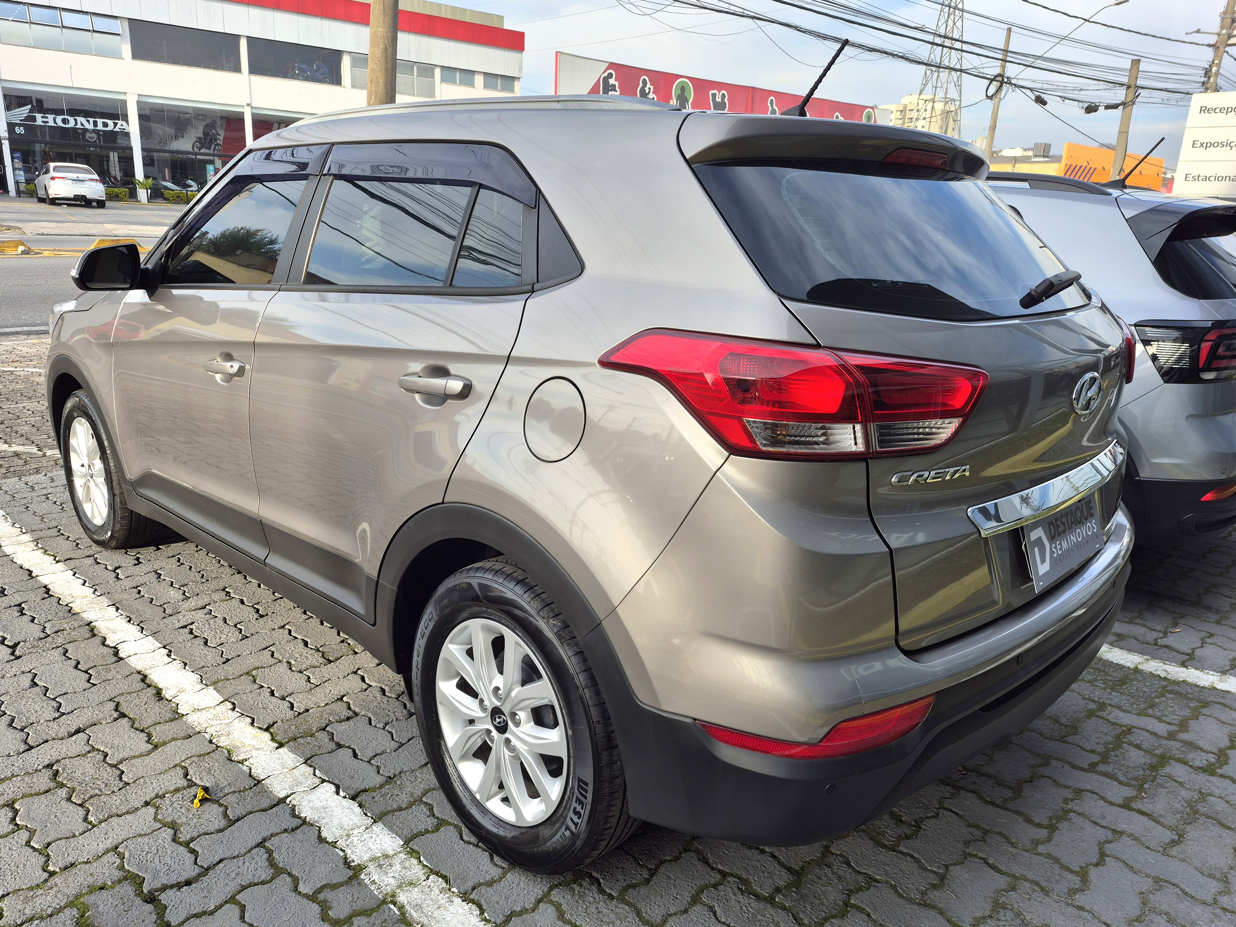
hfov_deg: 71.6
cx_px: 621
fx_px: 857
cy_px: 475
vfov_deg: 56.8
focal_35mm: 24
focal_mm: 5.4
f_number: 1.8
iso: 25
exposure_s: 1/455
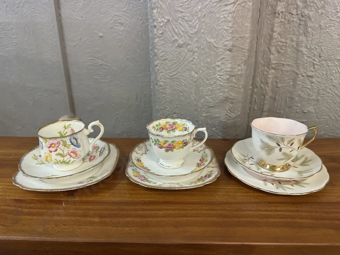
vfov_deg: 56.8
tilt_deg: -23.4
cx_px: 170
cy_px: 128
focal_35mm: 24
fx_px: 236
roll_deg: -0.2
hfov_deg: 71.6
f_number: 1.78
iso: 200
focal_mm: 6.86
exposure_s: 1/100
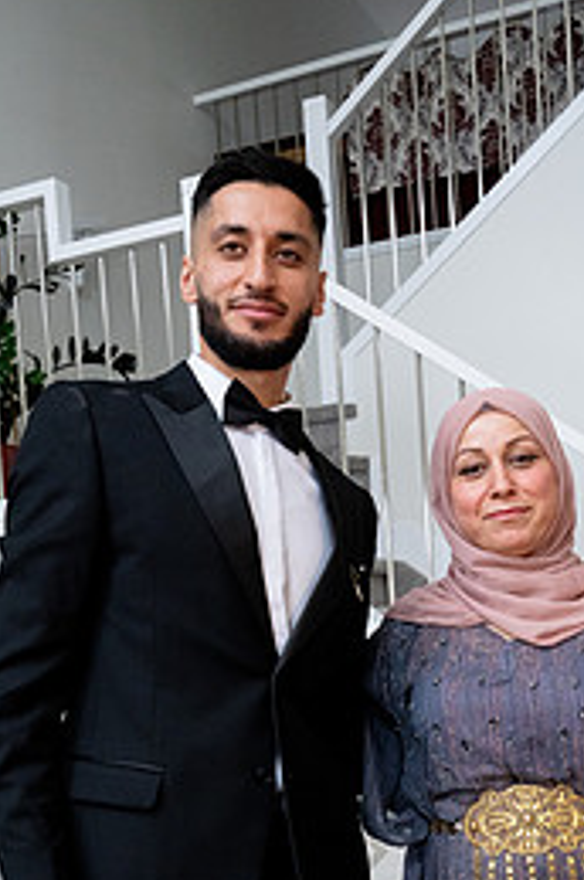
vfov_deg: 39.8
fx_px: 1147
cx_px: 367
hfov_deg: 28.5
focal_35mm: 47
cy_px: 741
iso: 6400
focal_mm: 27
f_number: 9
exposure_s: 1/160
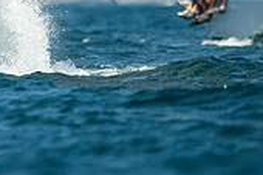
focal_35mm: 2191
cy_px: -116
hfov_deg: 0.9
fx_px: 15991
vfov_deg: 0.6
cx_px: -40
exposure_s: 1/3200
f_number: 5
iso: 400
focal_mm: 600
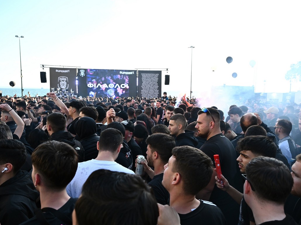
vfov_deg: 51.3
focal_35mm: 27
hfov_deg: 65.3
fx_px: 235
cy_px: 115
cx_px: 161
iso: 1000
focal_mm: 24
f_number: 5
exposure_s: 1/1600
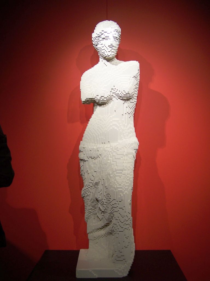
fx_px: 324
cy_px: 140
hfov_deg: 36.0
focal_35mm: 40
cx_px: 105
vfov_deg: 46.8
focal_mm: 6.7
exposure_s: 1/30
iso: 80
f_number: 2.8
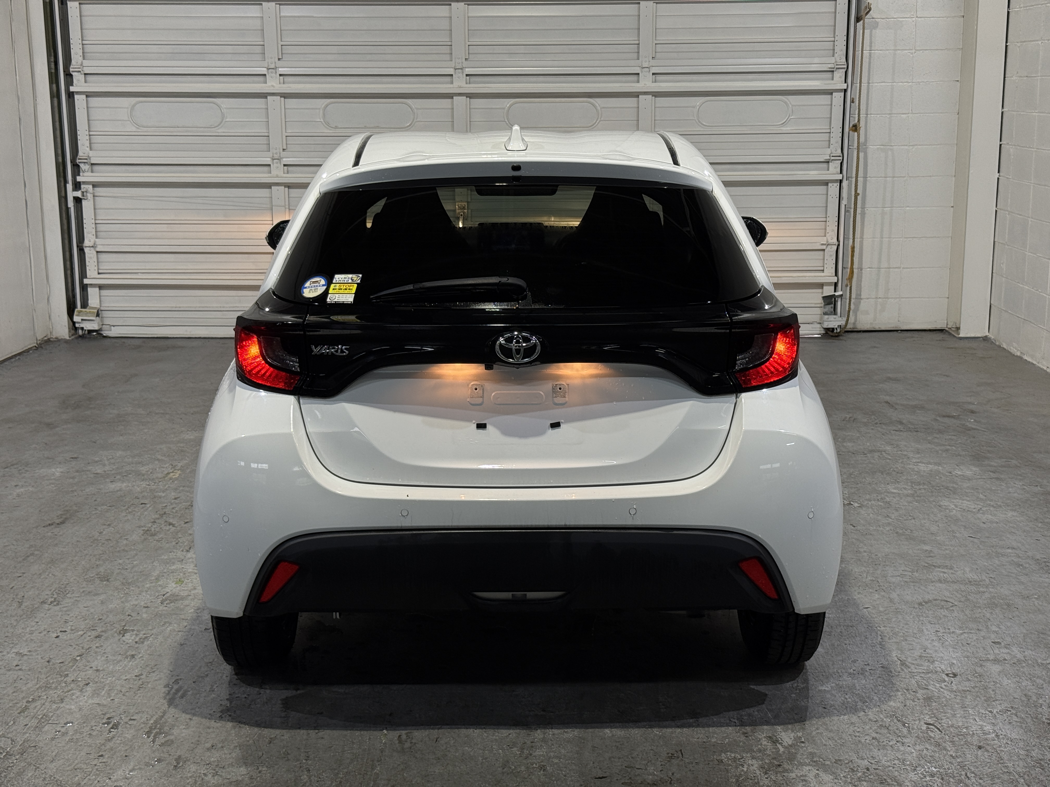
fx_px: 1456
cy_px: 394
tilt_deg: -11.3
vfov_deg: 30.3
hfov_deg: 39.7
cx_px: 525
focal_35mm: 48
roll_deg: -0.2
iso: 64
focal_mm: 6.76
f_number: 1.78
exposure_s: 1/60
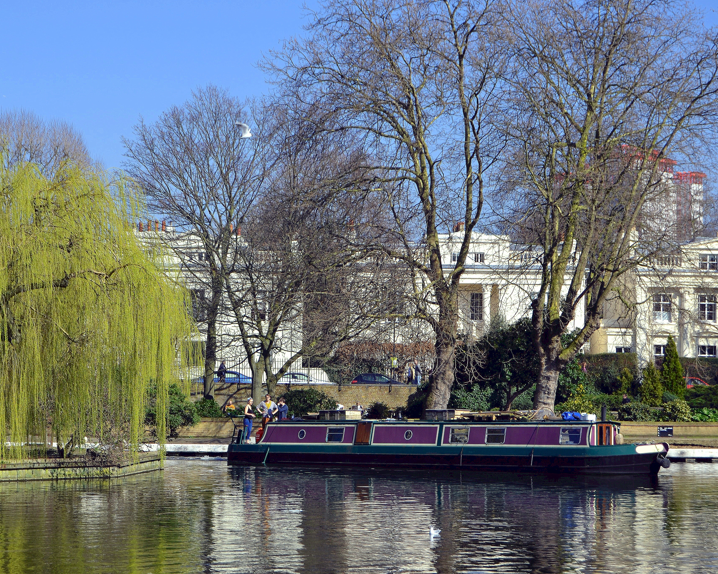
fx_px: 2019
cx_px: 295
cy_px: 312
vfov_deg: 16.2
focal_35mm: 95
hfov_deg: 20.1
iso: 100
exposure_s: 1/250
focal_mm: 50
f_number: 8
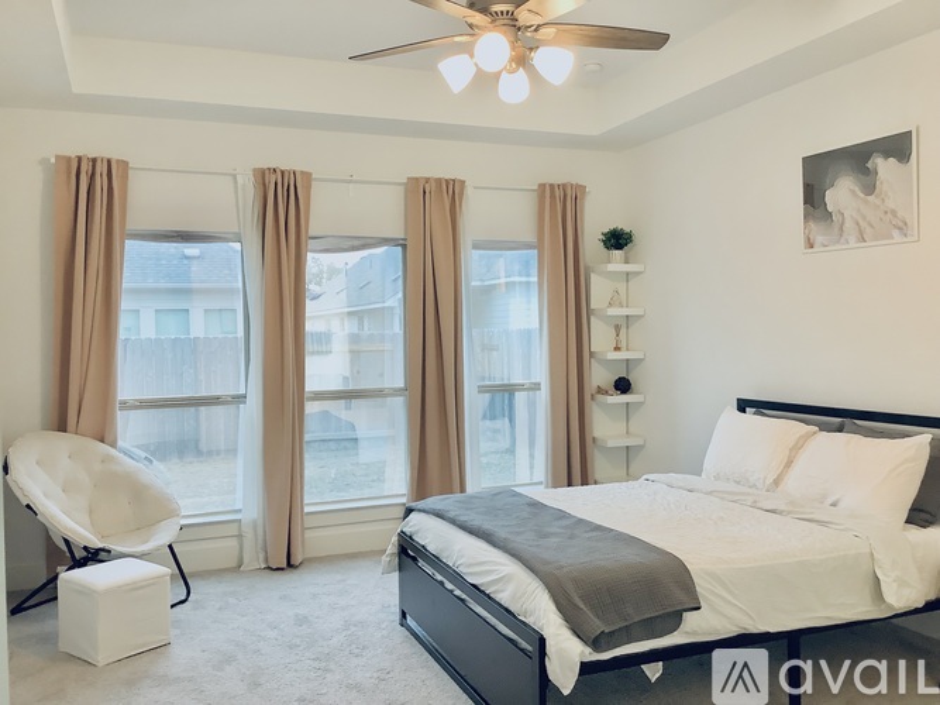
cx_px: 470
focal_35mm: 31
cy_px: 352
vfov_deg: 45.4
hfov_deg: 58.4
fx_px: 842
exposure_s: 1/60
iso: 125
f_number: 2.4
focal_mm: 3.3
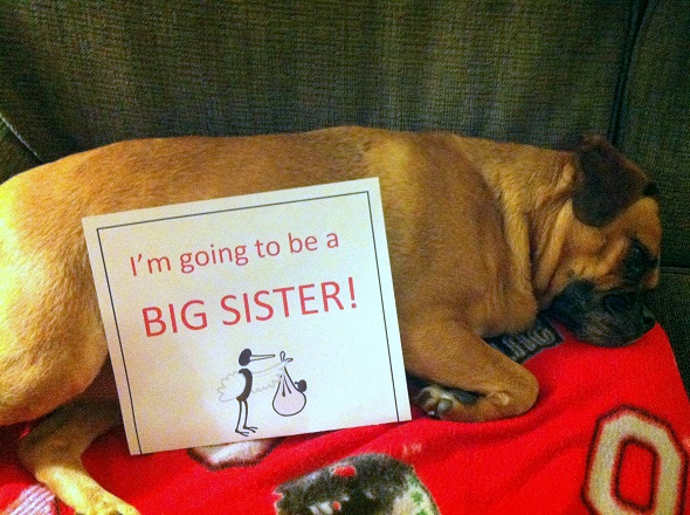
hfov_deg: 52.7
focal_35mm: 35
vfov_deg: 40.6
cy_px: 258
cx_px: 345
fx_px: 696
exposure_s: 1/15
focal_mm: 3.85
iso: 1000
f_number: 2.8
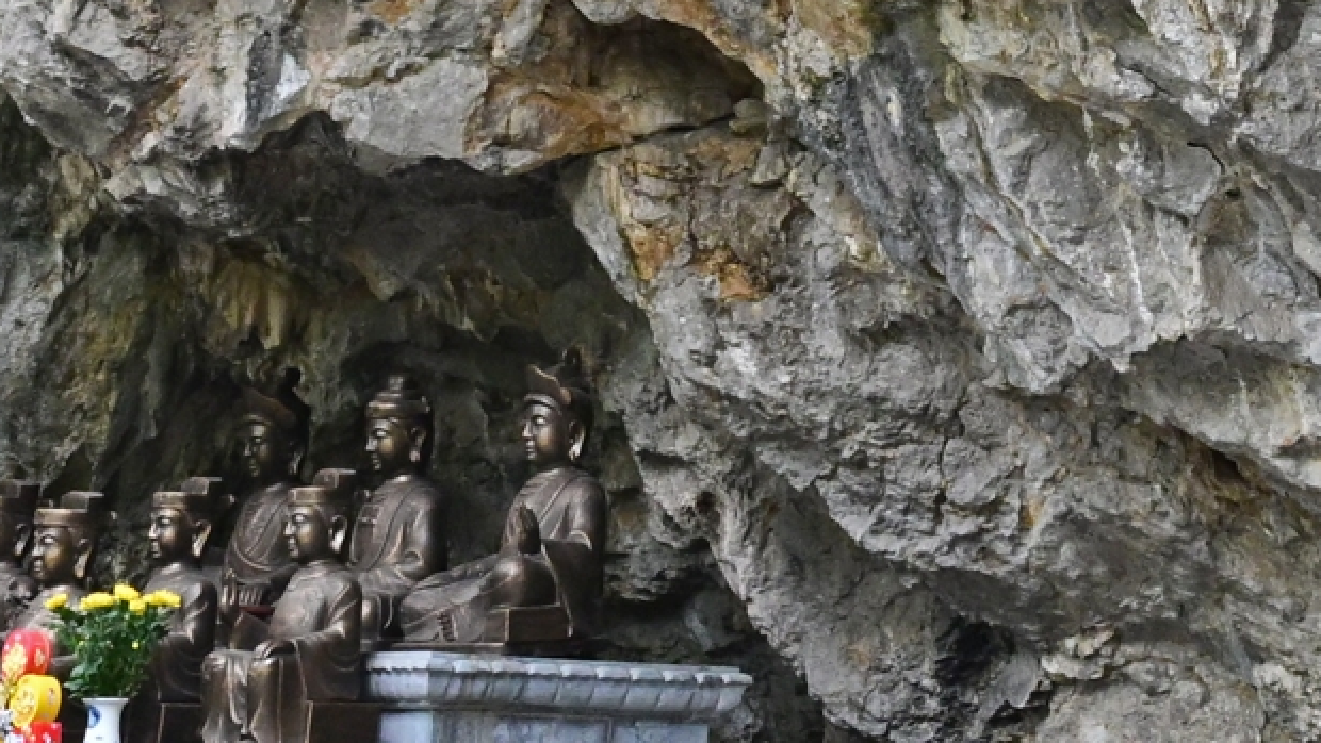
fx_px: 5325
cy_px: -569
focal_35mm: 152
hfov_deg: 13.3
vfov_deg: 7.7
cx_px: 1992
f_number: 8
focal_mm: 24
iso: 1100
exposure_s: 1/60
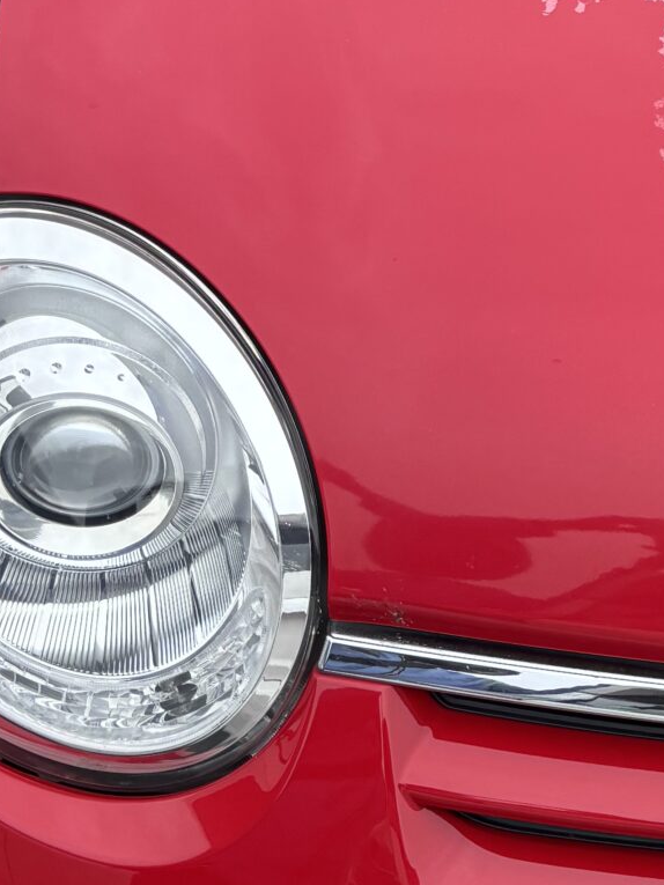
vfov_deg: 22.1
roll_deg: -12.7
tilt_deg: -29.9
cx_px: 974
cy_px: 117
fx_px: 2224
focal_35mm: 87
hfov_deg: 15.7
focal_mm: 5.96
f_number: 1.6
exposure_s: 1/1248
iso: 50
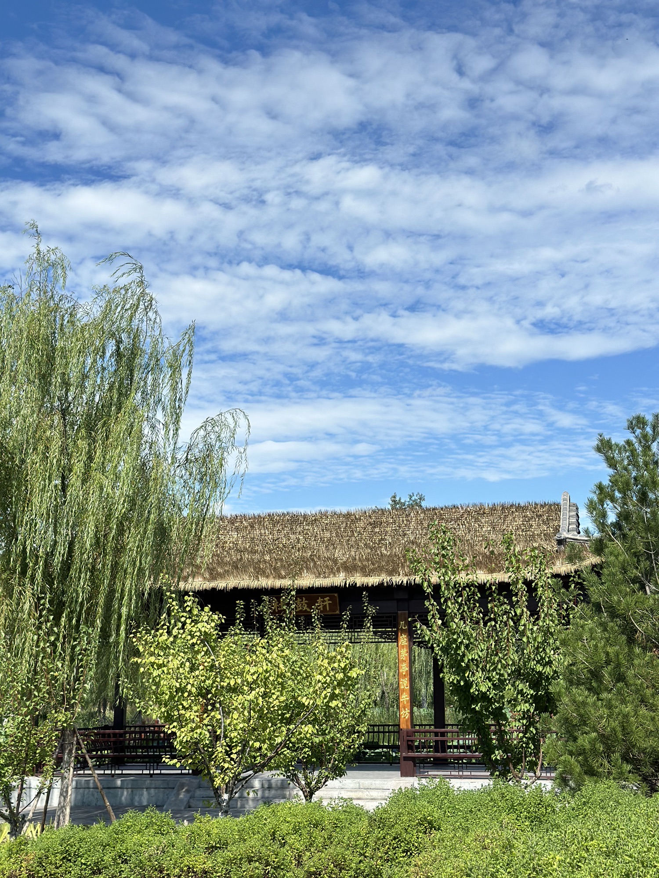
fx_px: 1218
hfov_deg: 30.3
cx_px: 330
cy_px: 439
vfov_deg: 39.7
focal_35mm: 48
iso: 80
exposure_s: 1/5882
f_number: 1.78
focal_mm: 6.86
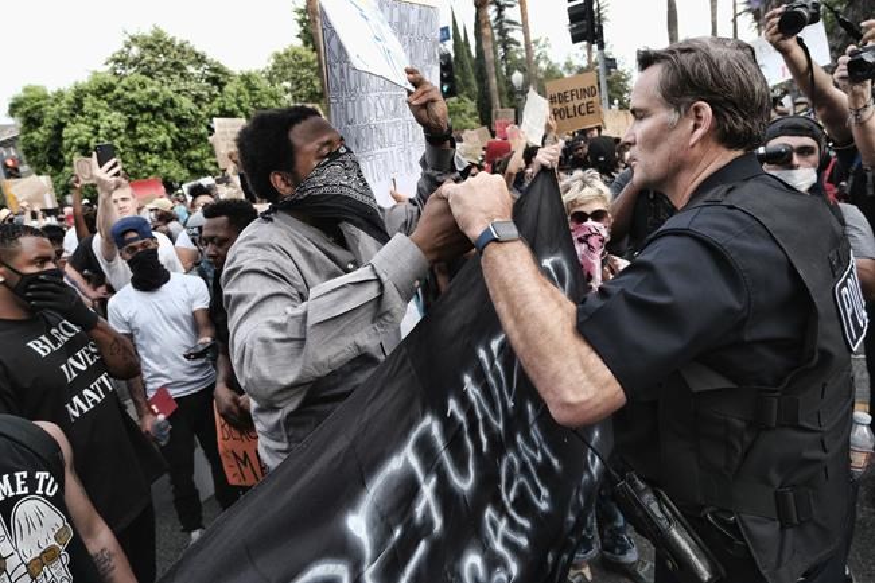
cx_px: 438
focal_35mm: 24
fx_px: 583
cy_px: 292
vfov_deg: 53.1
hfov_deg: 73.8
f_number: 4
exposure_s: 1/1000
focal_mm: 16
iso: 1250
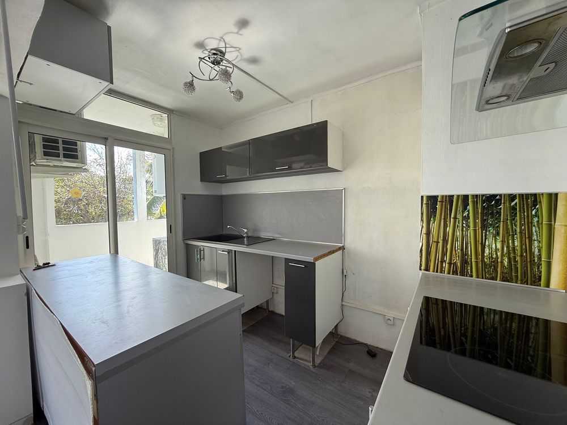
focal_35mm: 14
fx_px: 229
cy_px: 212
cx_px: 284
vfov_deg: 85.7
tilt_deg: -2.3
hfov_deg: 102.1
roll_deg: +0.1
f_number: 2.2
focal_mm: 2.22
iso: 64
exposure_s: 1/99
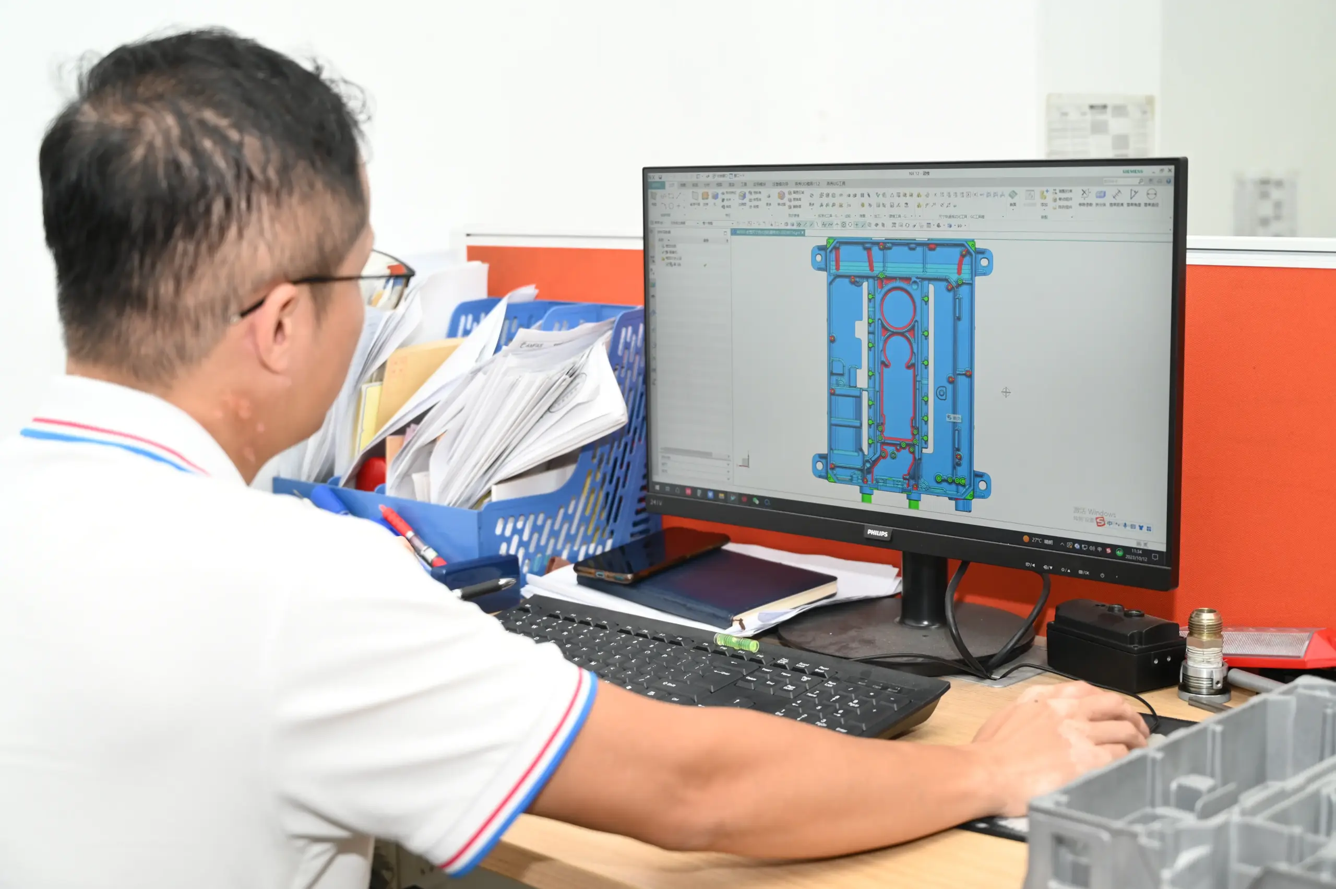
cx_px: 668
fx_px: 1780
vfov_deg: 28.0
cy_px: 444
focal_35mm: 48
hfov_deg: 41.1
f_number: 4
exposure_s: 1/125
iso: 400
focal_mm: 48
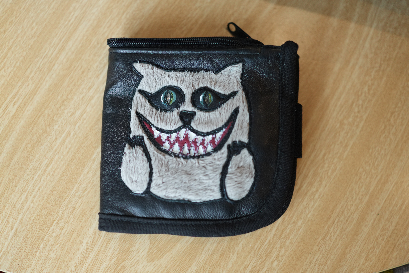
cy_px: 136
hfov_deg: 54.4
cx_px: 204
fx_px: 398
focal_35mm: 35
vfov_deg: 37.9
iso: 640
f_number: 2
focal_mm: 35
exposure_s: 1/250
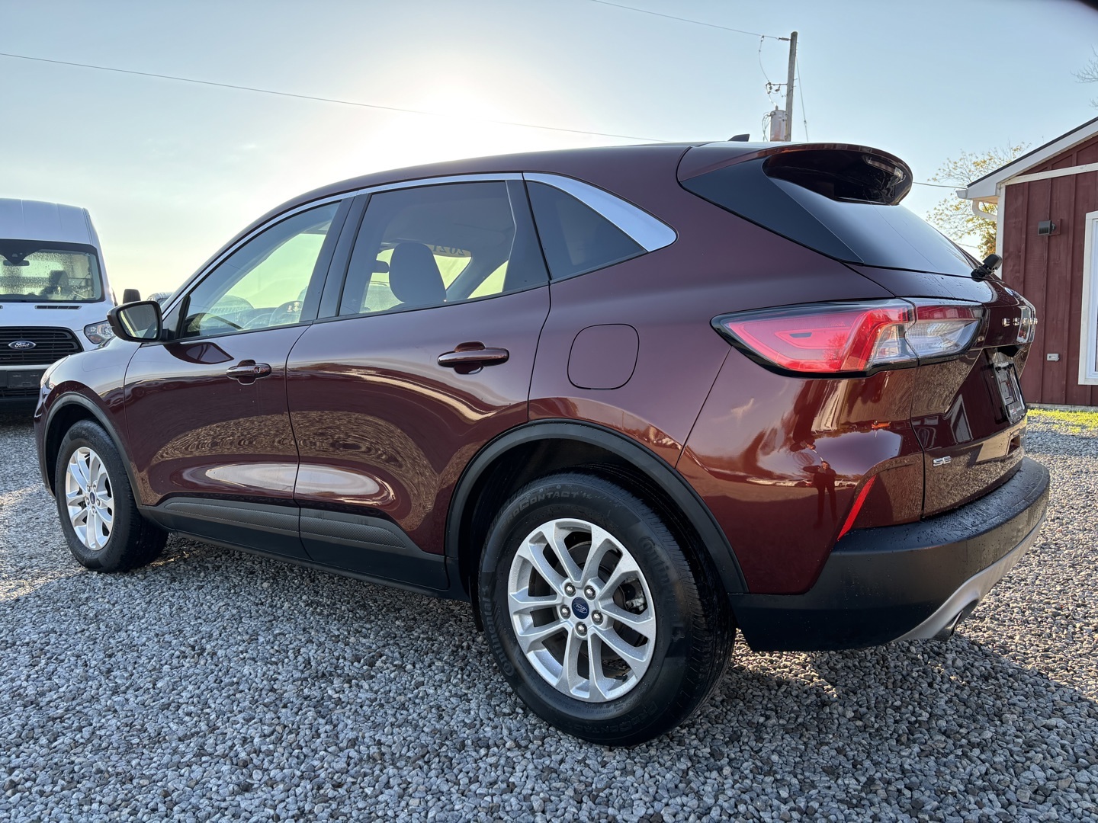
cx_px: 549
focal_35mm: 26
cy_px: 412
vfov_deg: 53.1
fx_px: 825
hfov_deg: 67.3
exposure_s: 1/439
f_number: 1.6
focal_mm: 5.96
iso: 50
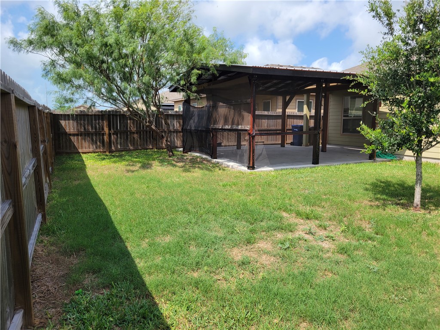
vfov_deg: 53.1
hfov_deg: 67.3
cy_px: 165
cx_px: 220
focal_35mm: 26
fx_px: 330
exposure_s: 1/1915
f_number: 1.8
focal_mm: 5.4
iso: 40
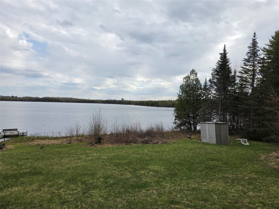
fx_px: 185
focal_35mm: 23
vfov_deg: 58.9
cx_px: 140
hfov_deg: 73.9
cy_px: 104
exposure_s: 1/2859
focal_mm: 5.4
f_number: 1.8
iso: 80
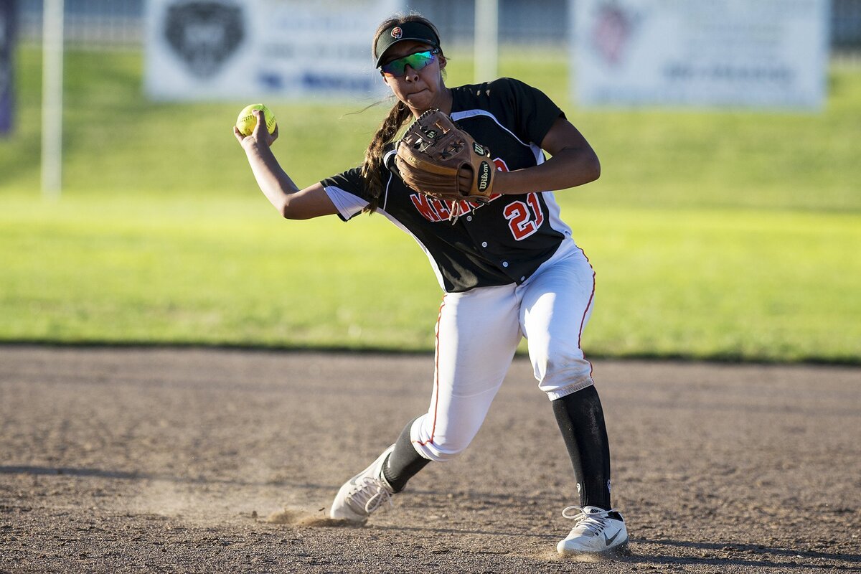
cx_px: 430
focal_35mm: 300
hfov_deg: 6.9
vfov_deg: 4.6
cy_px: 287
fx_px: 7174
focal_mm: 300
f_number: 3.5
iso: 320
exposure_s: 1/2000
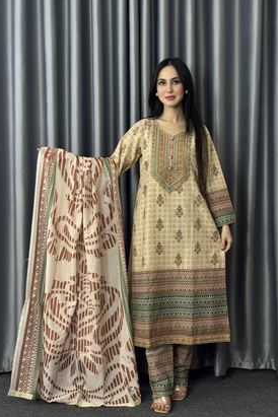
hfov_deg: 26.5
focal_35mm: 51
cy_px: 210
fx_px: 591
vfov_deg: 38.9
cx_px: 138
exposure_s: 1/50
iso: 80
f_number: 1.78
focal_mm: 6.76
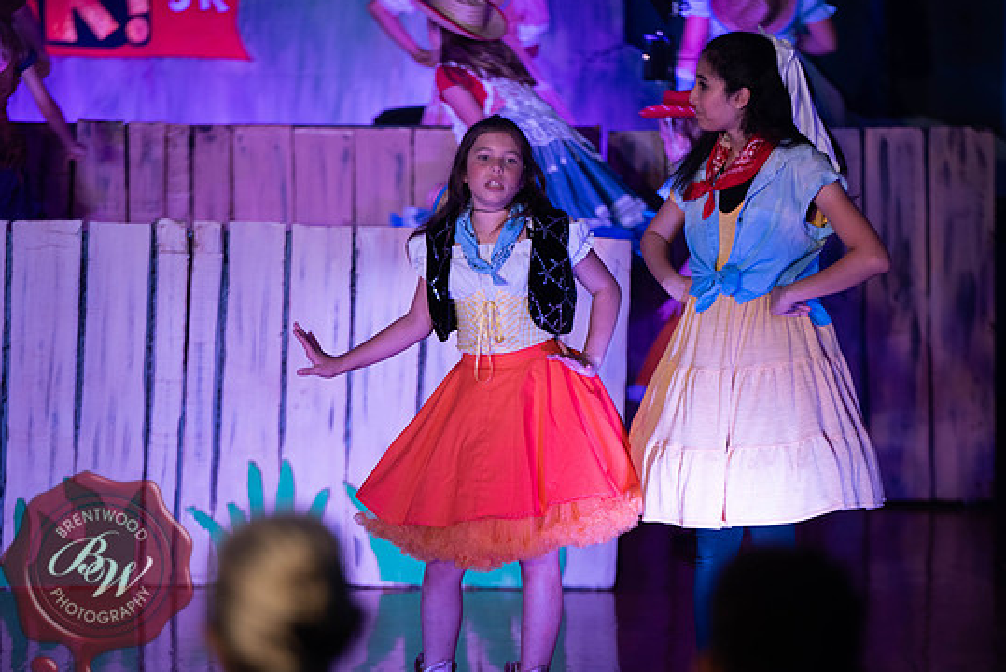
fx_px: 5116
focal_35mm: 183
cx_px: 538
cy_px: 335
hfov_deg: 11.2
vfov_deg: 7.5
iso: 800
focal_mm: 170
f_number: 2.8
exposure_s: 1/200
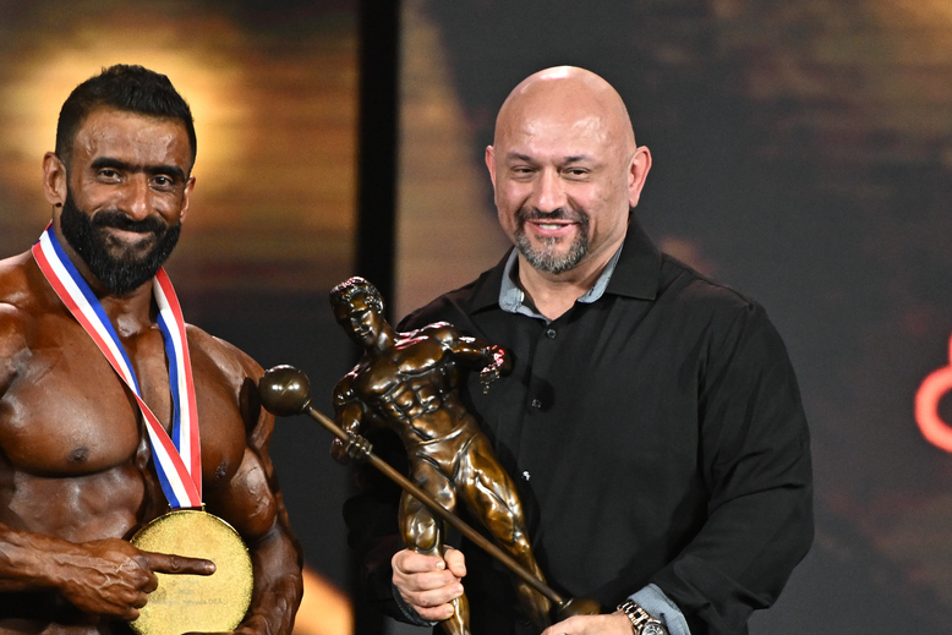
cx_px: 423
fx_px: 24464
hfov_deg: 2.2
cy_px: 439
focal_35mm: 925
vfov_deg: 1.5
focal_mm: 400
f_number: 4
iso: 3200
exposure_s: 1/400
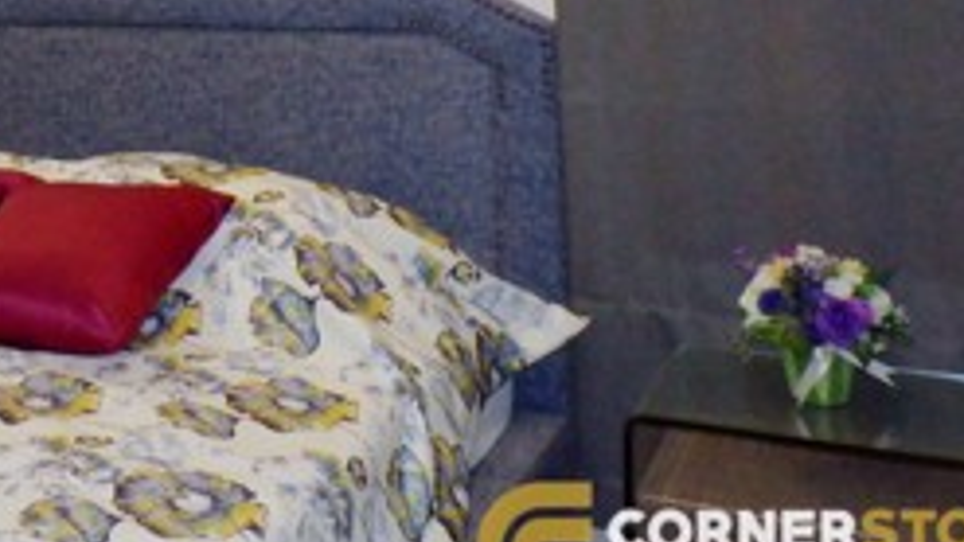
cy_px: -160
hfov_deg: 30.6
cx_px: -105
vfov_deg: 18.4
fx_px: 1559
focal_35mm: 61
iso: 2000
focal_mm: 16
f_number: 18
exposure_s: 1/34
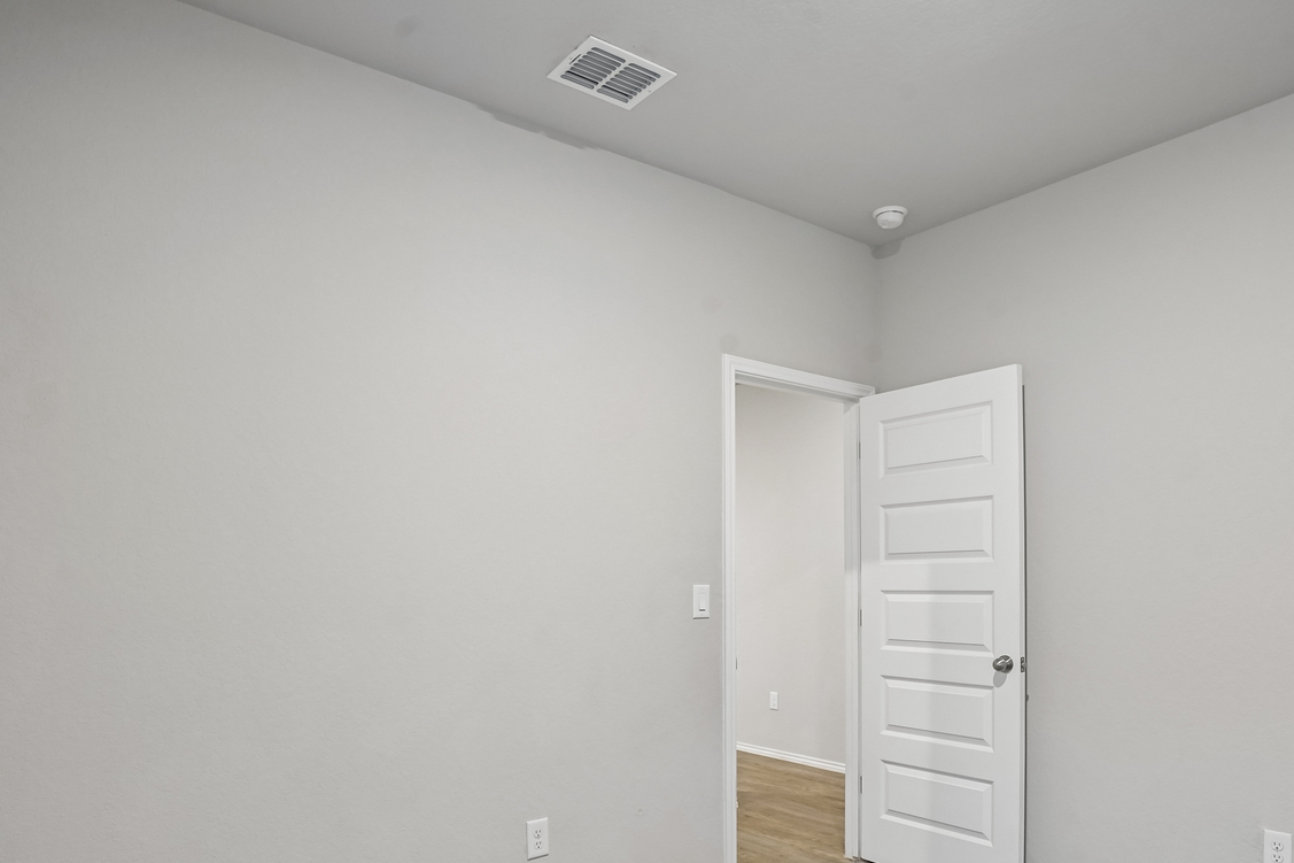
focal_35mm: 23
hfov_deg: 76.1
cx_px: 679
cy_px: 599
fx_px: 827
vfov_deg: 53.6
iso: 400
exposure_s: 1/3.33
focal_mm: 16
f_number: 8
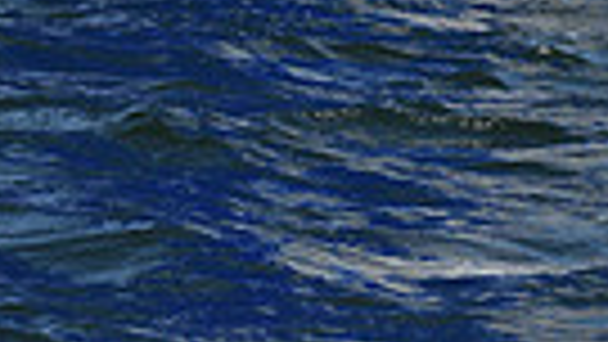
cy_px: -958
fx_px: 5434
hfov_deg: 6.4
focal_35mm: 337
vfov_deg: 3.5
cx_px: 669
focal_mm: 75
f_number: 10
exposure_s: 1/1250
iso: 320
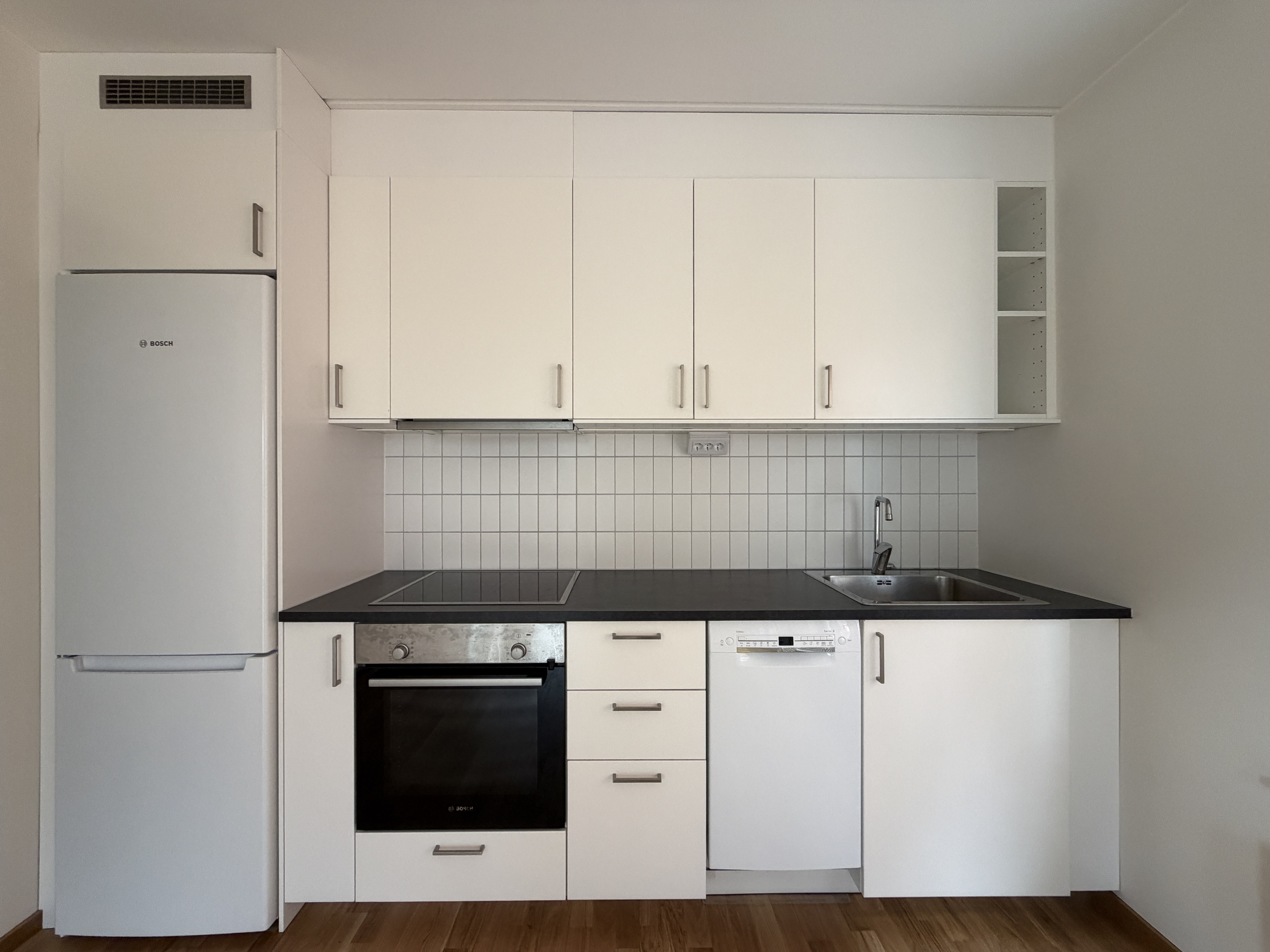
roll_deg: +0.3
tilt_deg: -0.1
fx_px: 514
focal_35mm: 14
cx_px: 635
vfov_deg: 85.7
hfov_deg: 102.1
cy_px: 476
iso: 320
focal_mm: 2.22
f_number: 2.2
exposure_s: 1/121
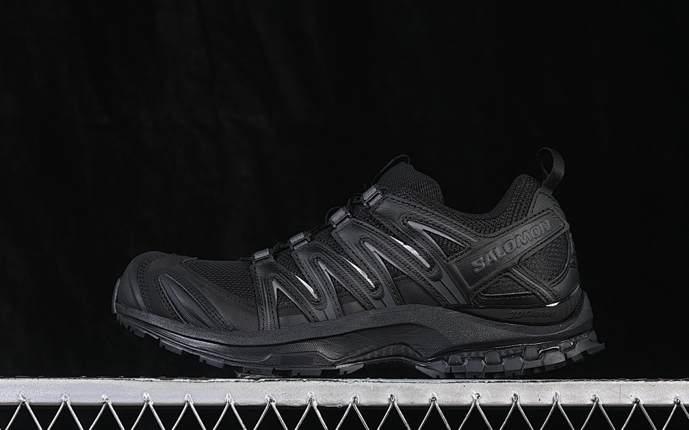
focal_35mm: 82
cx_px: 363
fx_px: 1539
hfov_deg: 25.2
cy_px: 226
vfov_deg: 15.9
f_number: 6.3
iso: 160
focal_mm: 50
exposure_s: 1/50
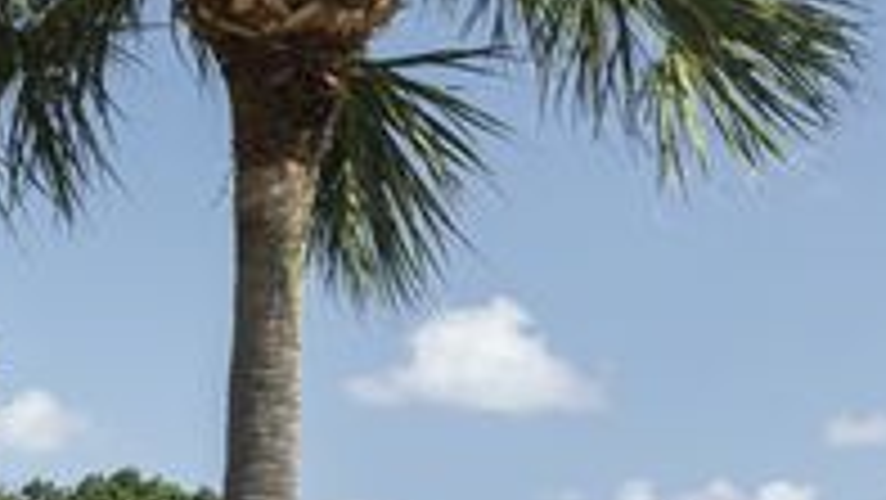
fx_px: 3925
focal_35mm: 167
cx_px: -418
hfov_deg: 12.3
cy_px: 778
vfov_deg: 7.1
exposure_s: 1/125
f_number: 7.1
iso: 200
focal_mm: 34
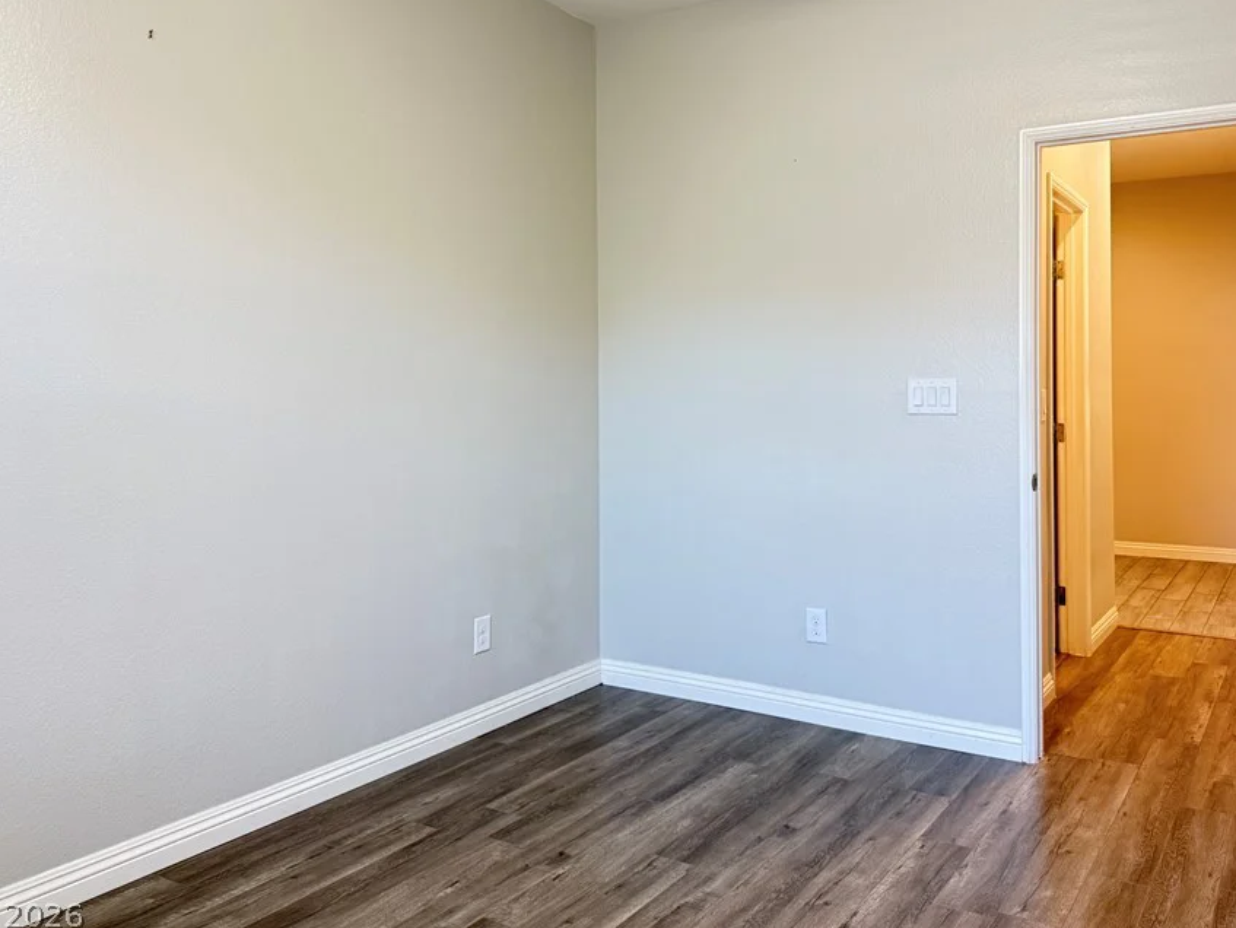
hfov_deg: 61.5
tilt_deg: +0.6
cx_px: 671
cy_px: 379
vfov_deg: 48.0
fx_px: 1036
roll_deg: -0.2
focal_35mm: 29
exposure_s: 1/60
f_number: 1.78
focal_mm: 6.76
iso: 320
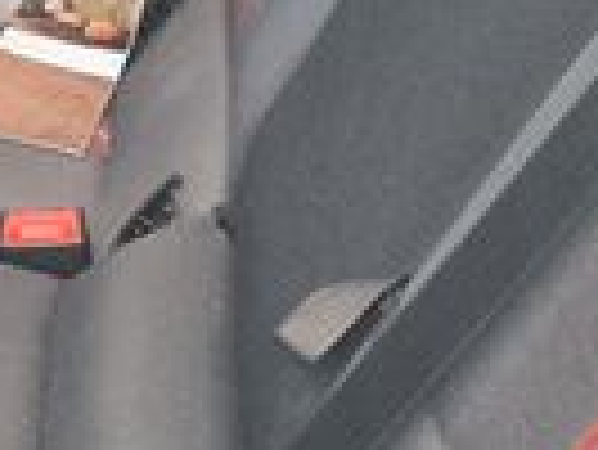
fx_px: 2386
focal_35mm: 138
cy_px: 45
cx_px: -337
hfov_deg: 13.4
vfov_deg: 10.7
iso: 200
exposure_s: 1/180
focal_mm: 6.4
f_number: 1.8
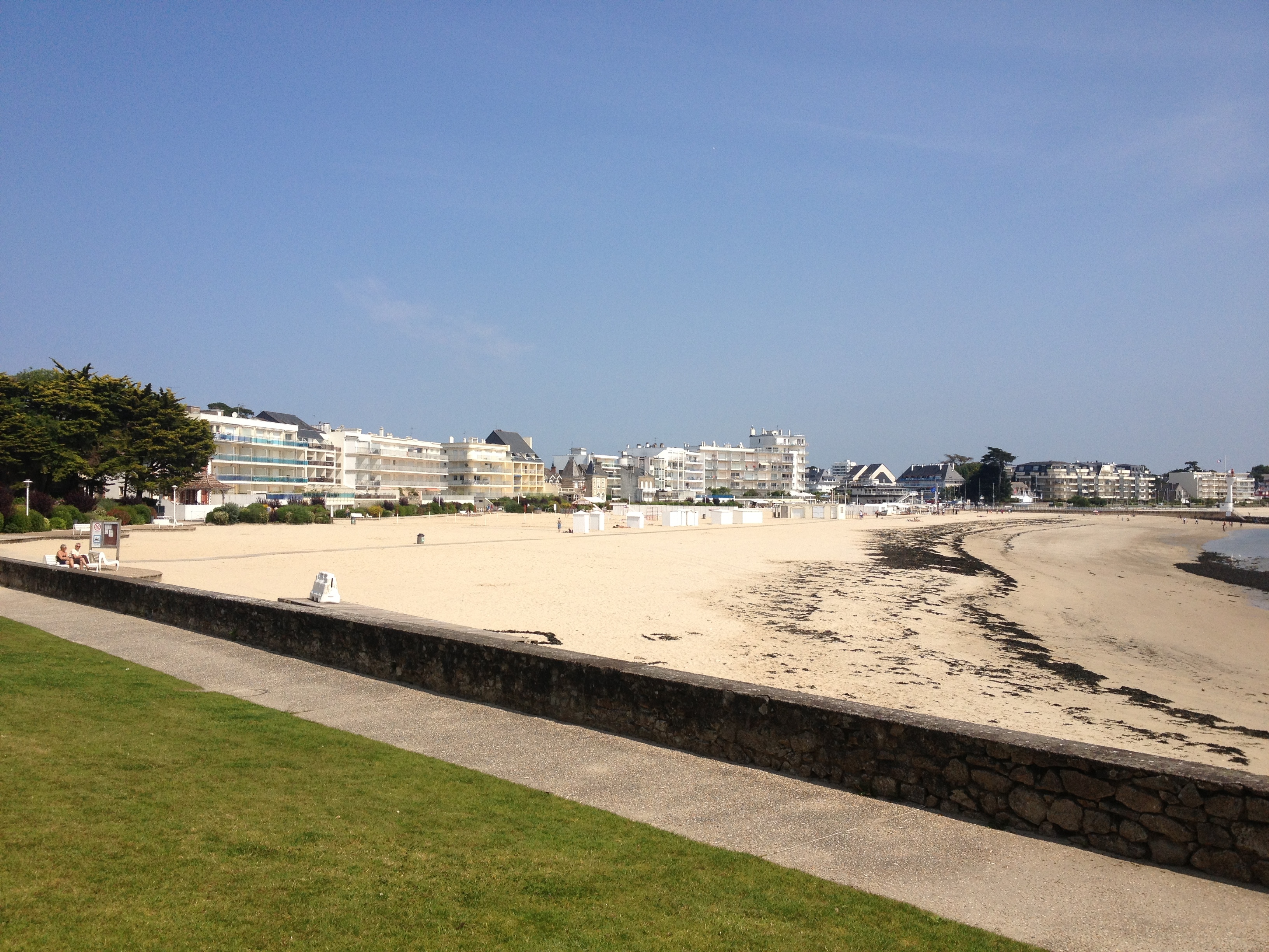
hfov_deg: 52.6
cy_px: 476
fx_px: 1283
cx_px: 634
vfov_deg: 40.7
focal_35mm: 35
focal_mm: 4.28
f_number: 2.4
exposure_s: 1/2907
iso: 50
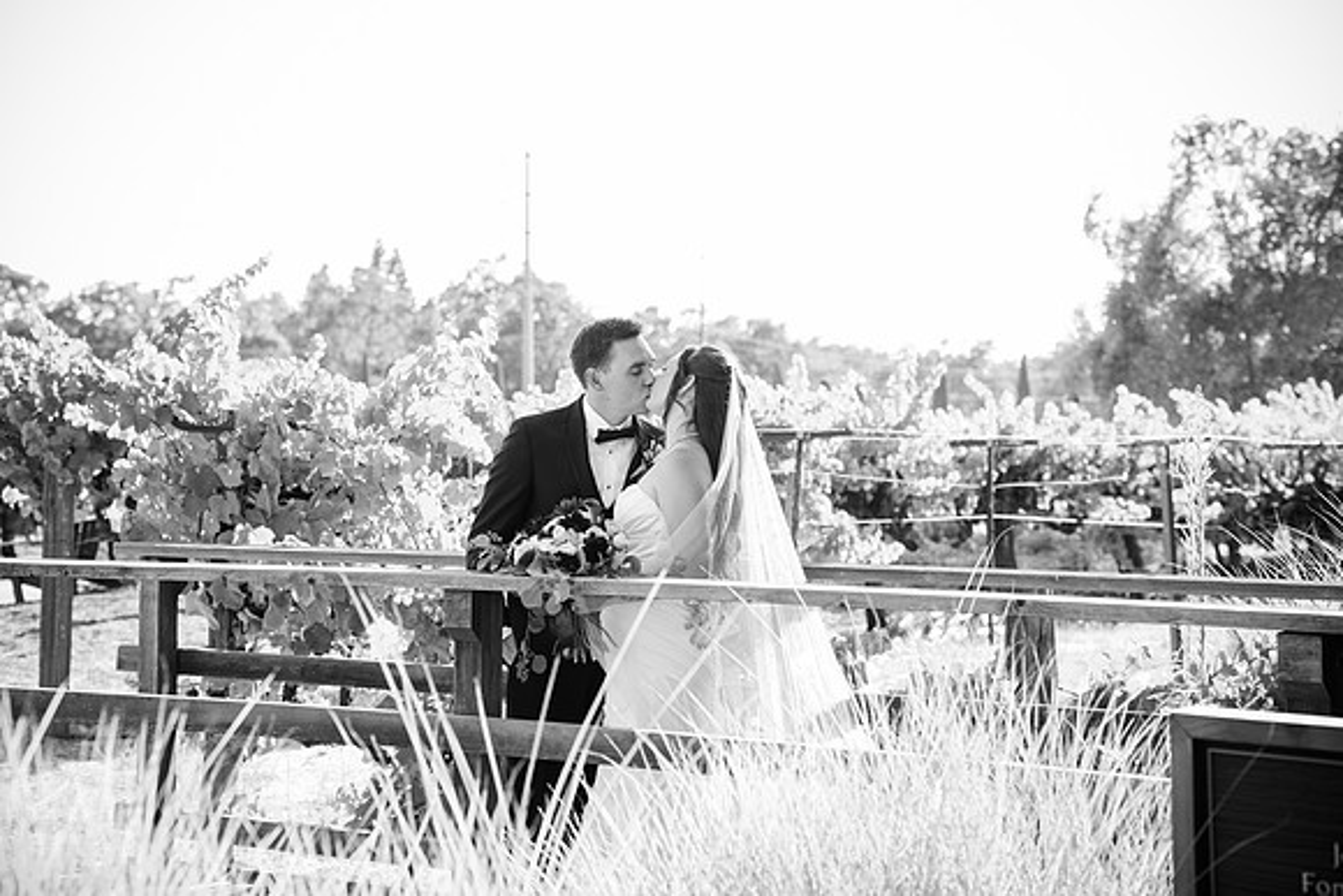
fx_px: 2500
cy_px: 448
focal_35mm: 67
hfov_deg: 30.1
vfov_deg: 20.3
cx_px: 672
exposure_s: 1/400
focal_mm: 67
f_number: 4
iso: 500
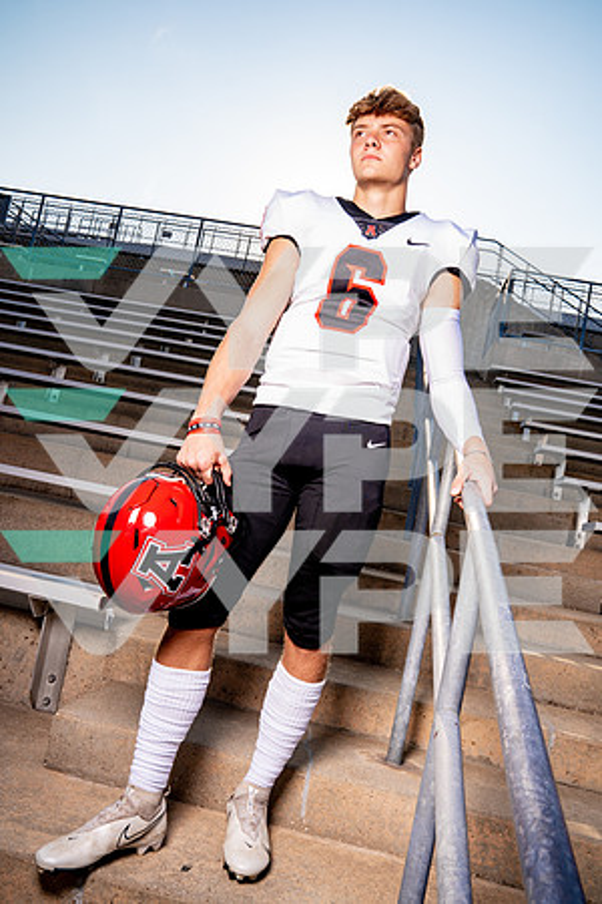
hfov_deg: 45.0
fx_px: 727
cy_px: 452
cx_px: 301
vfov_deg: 63.7
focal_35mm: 29
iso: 200
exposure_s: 1/200
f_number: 10
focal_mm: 29
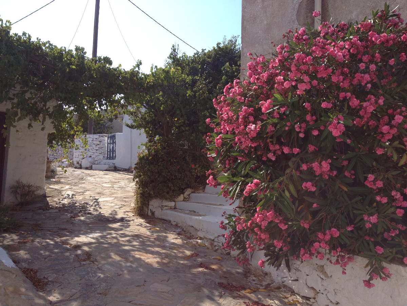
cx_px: 204
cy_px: 153
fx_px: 412
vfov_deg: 40.7
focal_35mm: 35
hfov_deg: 52.6
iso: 50
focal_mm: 4.28
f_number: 2.4
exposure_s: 1/1842
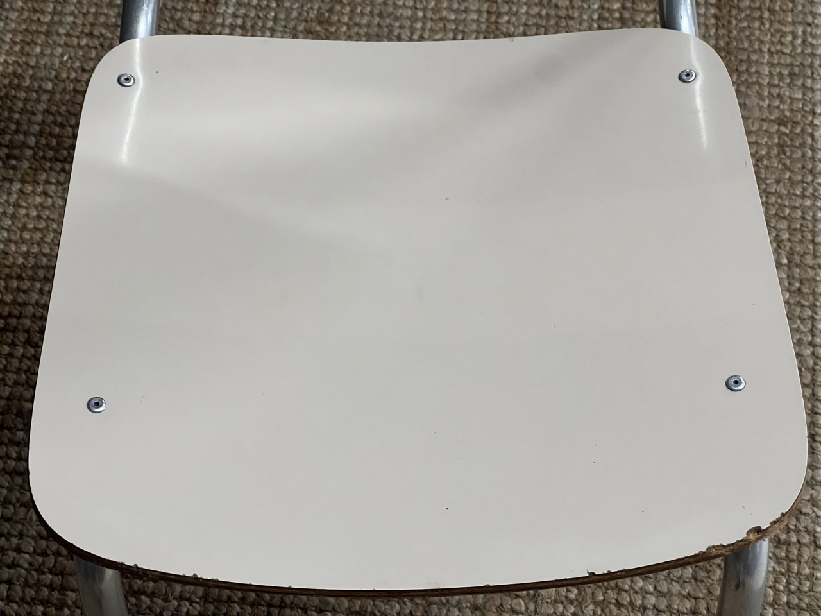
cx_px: 410
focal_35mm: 77
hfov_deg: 25.3
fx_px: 1826
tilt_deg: -56.1
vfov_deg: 19.1
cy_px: 308
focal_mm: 9
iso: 320
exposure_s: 1/50
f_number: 2.8
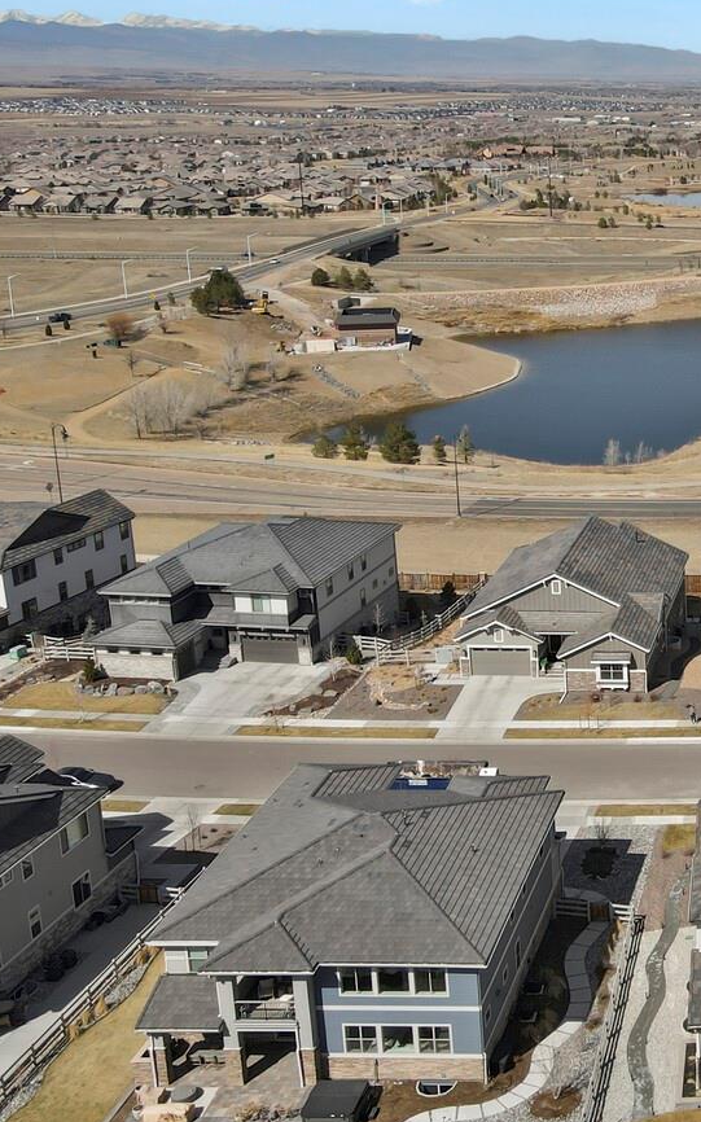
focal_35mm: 47
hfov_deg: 24.3
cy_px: 475
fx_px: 1437
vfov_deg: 42.5
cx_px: 891
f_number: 2.8
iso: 100
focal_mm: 4.5
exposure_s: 1/640
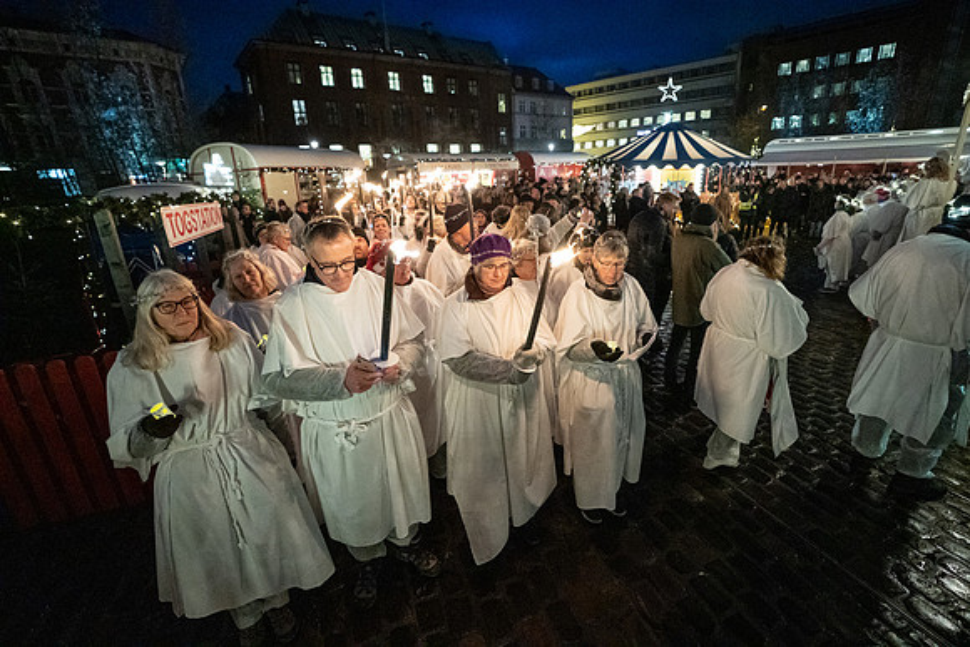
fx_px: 431
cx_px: 485
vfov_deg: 73.8
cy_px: 324
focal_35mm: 16
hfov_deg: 96.7
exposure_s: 1/250
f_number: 2.8
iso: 16000
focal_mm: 16
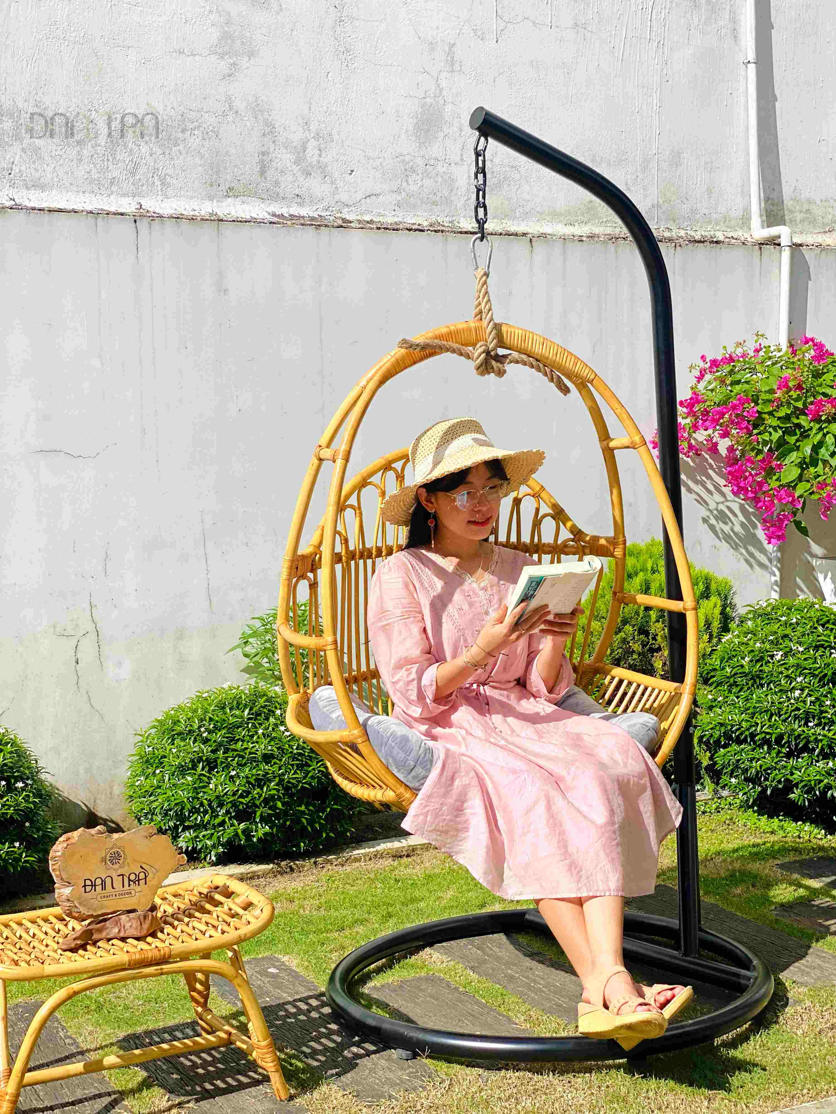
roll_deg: +1.0
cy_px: 557
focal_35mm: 52
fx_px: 1674
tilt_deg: -3.5
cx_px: 418
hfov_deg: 28.0
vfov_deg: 36.8
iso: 20
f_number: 2
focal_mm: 6
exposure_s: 1/2398
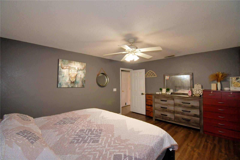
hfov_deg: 100.4
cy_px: 80
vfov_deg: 77.3
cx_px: 120
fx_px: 100
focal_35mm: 15
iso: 800
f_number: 4.5
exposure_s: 1/30
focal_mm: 10
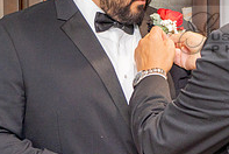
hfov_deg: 14.0
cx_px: 201
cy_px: 79
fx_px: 924
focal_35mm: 145
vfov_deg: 9.5
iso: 640
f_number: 4.5
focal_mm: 41
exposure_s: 1/160
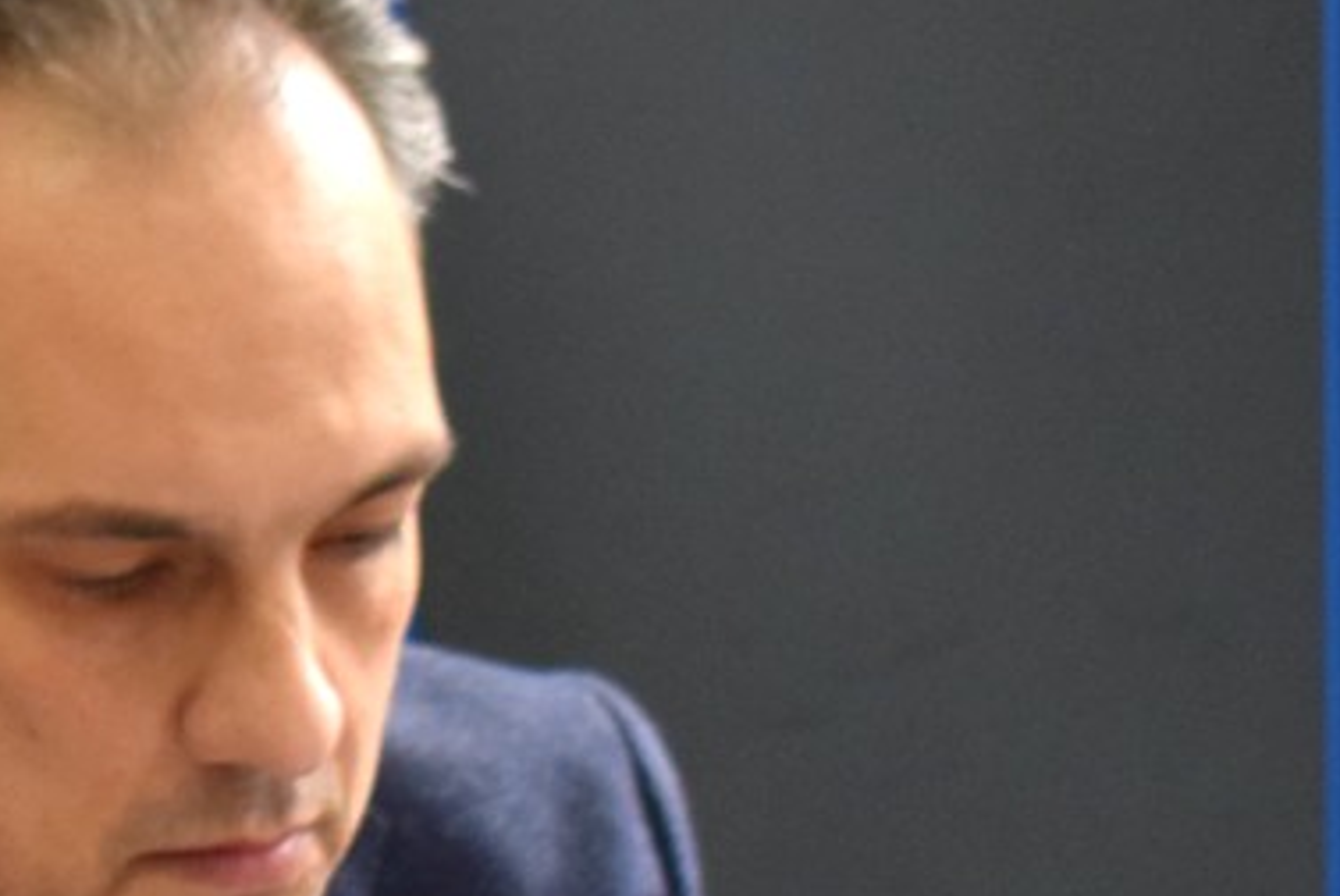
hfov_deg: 7.4
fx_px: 10057
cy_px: 1028
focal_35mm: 270
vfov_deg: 5.1
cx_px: -896
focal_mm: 42
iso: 1000
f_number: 5
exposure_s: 1/60
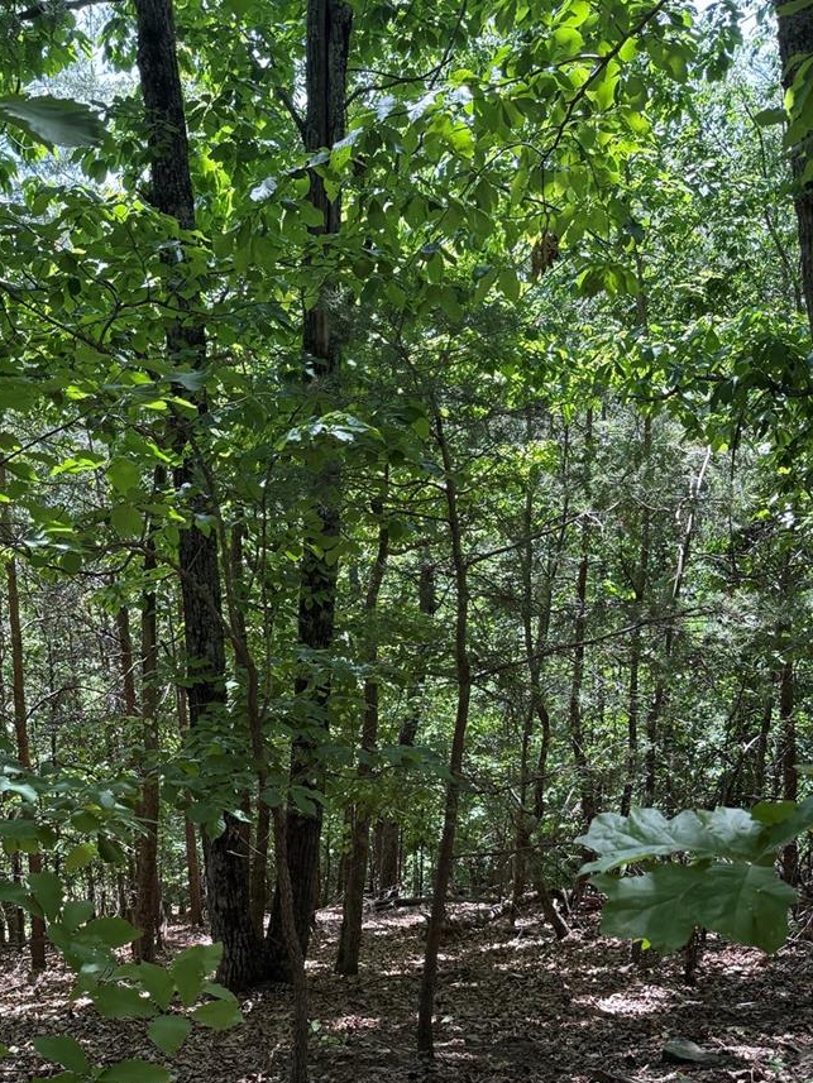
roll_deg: +0.1
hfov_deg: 33.3
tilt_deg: -19.8
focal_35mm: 43
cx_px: 267
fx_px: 1346
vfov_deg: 41.7
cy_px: 890
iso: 100
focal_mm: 6.76
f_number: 1.78
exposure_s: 1/301
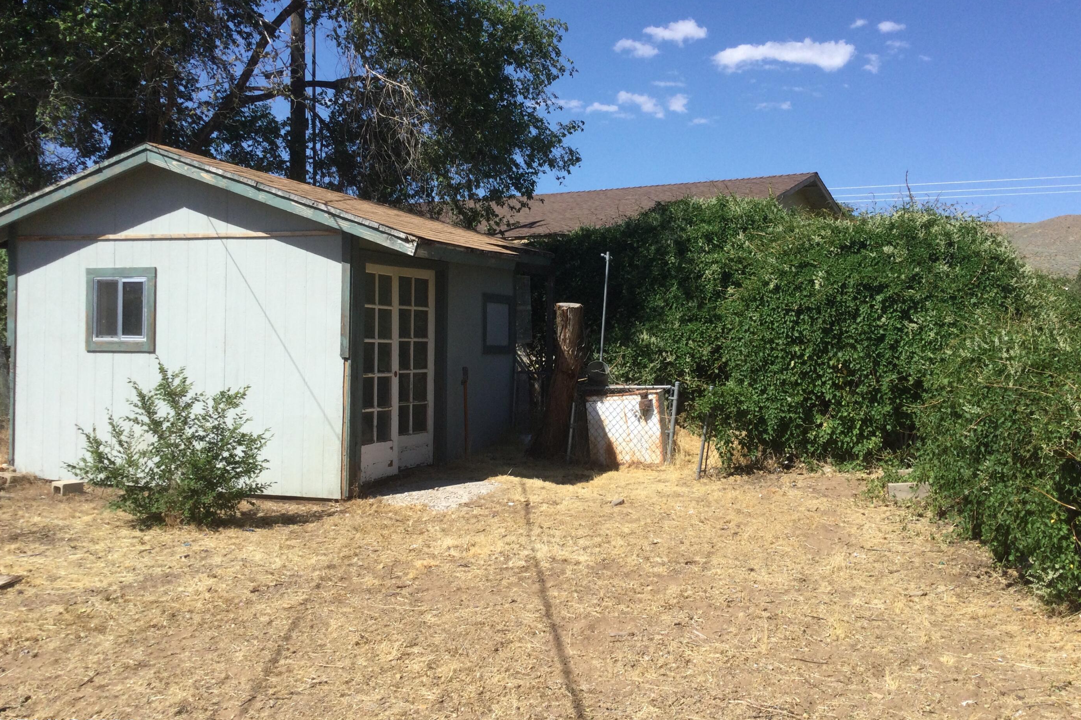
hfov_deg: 54.4
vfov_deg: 37.8
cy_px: 330
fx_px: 1051
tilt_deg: -0.5
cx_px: 564
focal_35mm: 35
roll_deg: -2.7
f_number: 2.4
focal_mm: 3.3
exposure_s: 1/1404
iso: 25
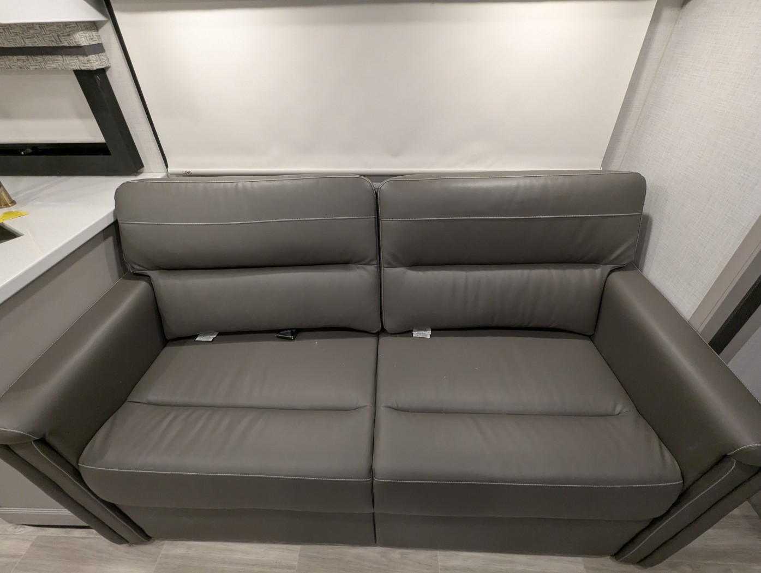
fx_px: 352
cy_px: 286
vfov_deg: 78.2
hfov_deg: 94.4
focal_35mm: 16
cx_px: 380
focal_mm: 2.35
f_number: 2.2
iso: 261
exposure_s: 1/57.7
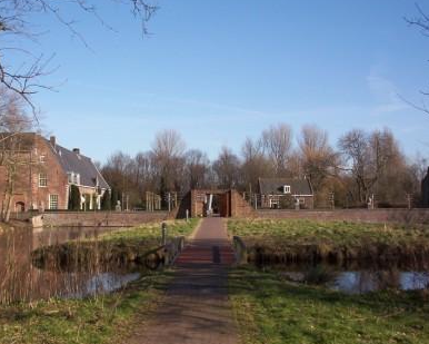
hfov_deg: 41.9
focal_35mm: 44
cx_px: 191
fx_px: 559
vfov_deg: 34.2
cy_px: 174
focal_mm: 6
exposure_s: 1/477
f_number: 4.5
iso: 100
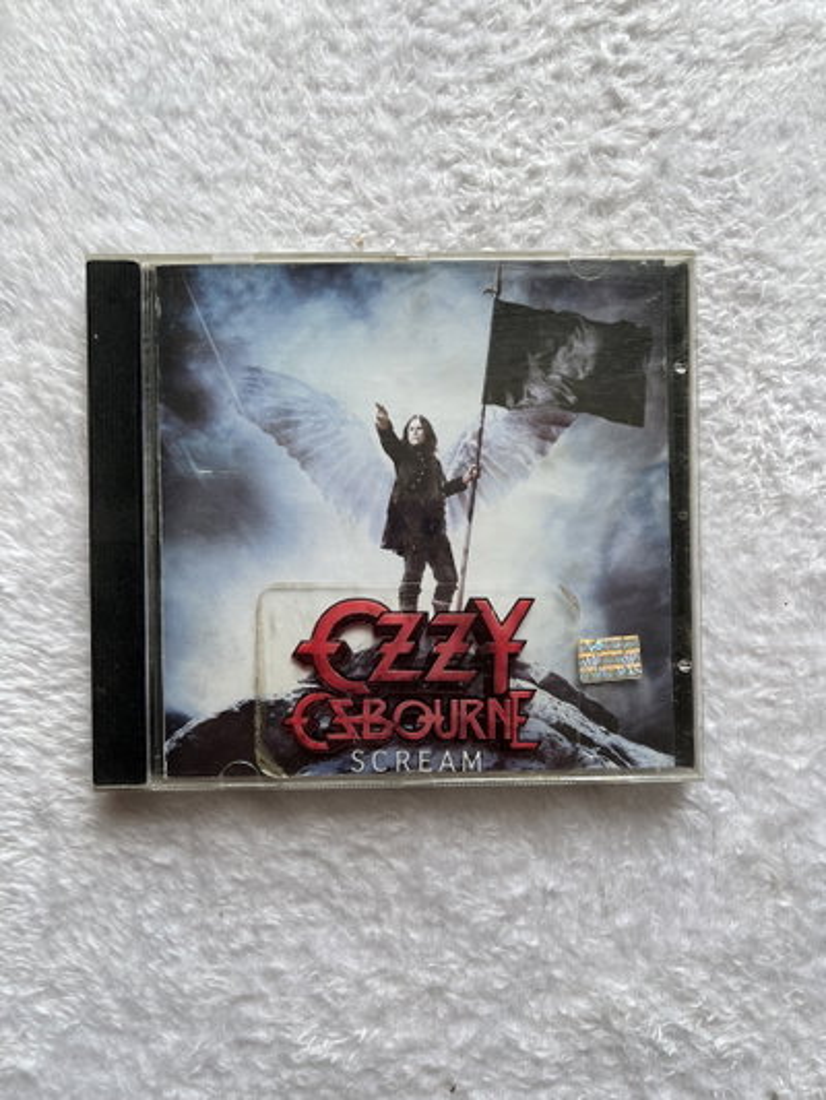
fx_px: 827
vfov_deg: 67.3
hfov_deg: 53.1
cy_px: 550
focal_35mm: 26
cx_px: 413
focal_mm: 5.1
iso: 50
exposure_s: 1/407
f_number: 1.6
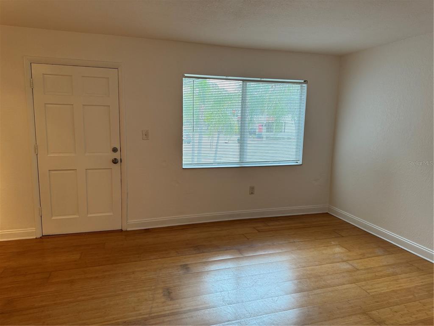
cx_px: 217
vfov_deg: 56.8
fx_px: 301
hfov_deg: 71.6
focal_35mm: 24
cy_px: 163
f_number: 1.78
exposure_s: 1/120
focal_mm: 6.86
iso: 160
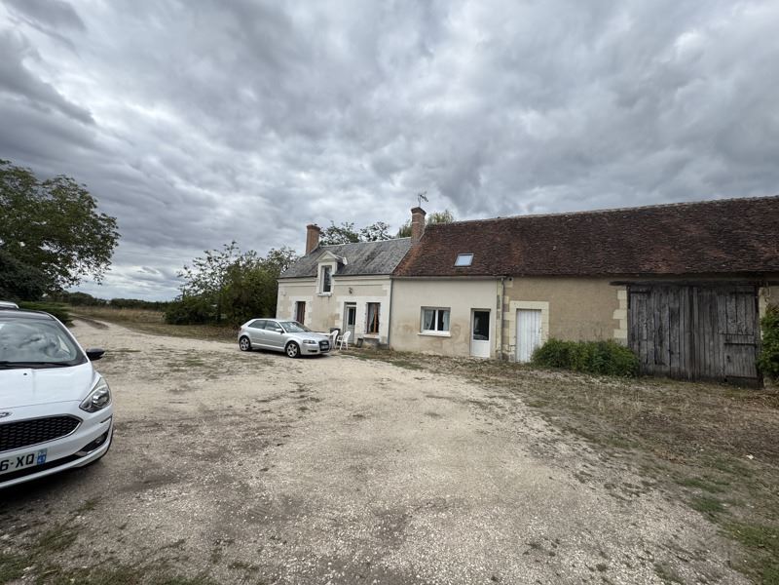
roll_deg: -2.2
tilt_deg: +6.1
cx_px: 390
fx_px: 315
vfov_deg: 85.7
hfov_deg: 102.1
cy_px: 292
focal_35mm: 14
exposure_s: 1/1976
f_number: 2.2
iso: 50
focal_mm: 2.22
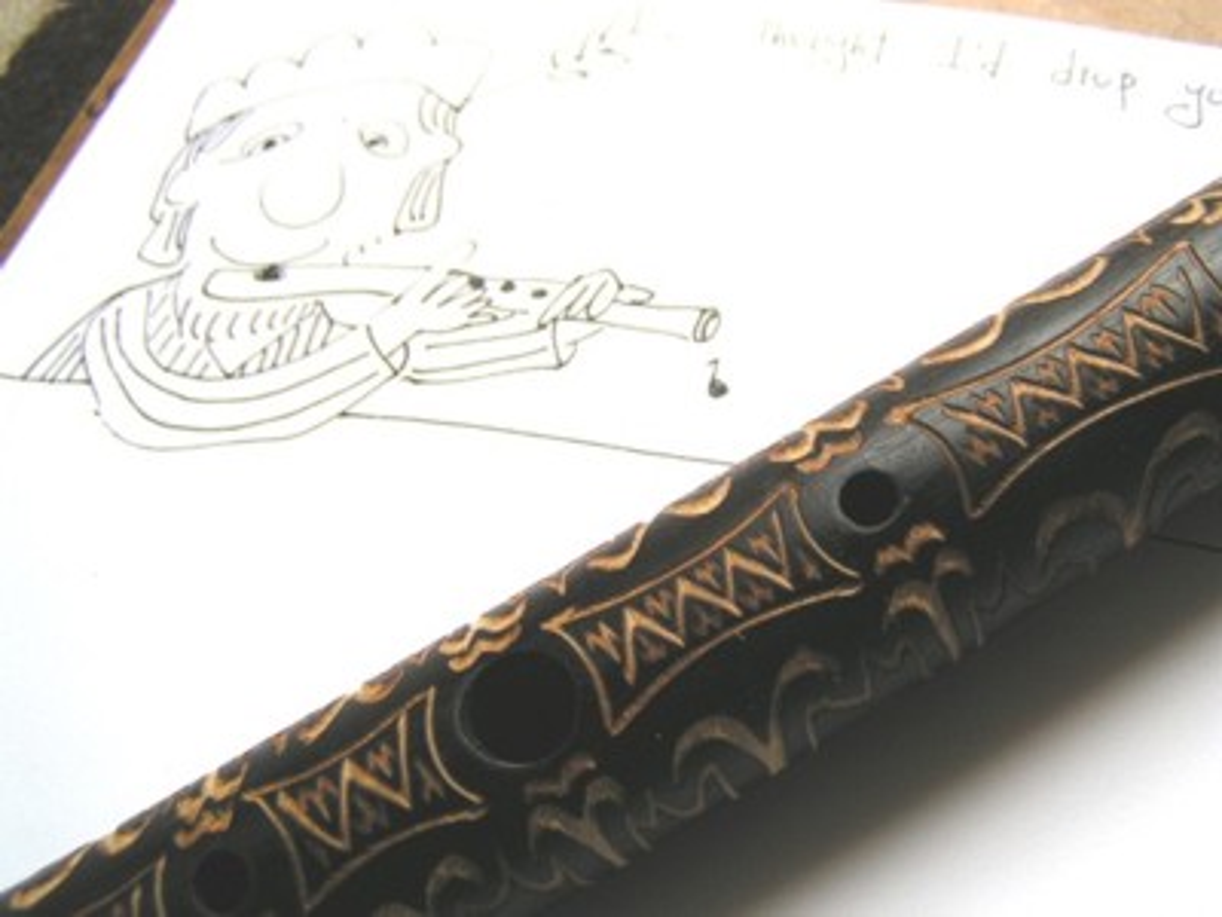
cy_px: 458
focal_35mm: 38
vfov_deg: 37.7
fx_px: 1341
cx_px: 611
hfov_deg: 49.0
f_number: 3.5
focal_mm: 5.8
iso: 50
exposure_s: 1/80
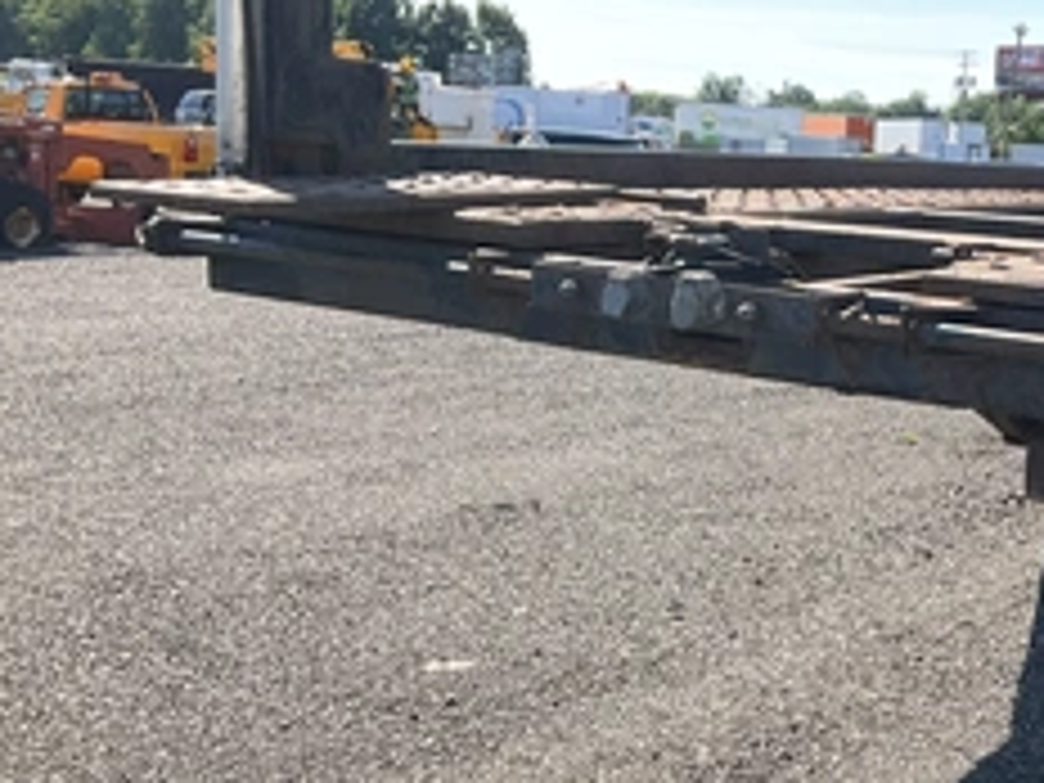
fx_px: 1508
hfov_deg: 37.1
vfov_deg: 29.1
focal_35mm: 50
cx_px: 810
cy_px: 396
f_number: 1.8
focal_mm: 3
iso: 25
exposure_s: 1/1035
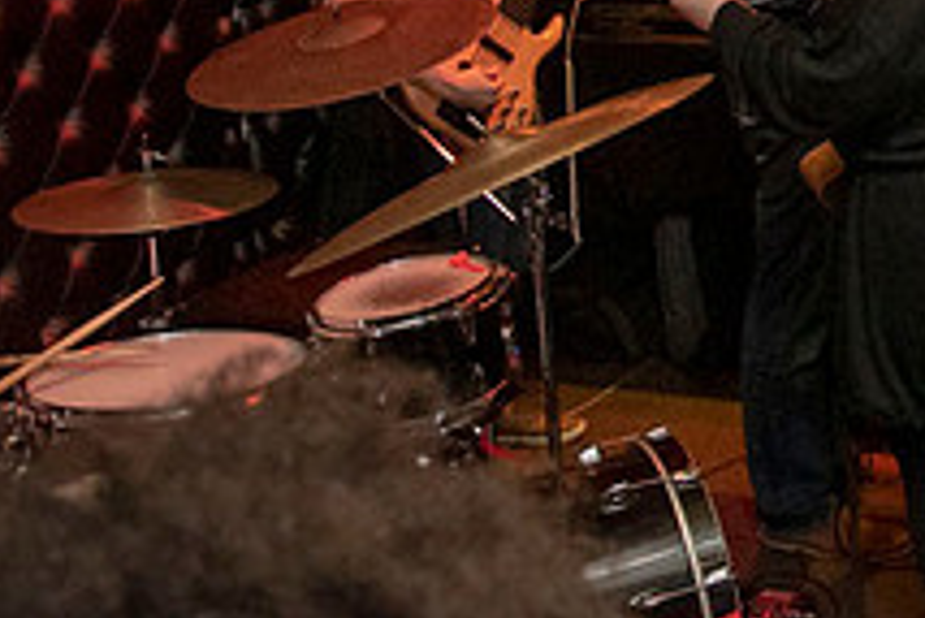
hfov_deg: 26.5
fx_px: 1671
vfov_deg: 20.2
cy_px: -28
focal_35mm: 65
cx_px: 1180
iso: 6400
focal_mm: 24
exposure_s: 1/200
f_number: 4
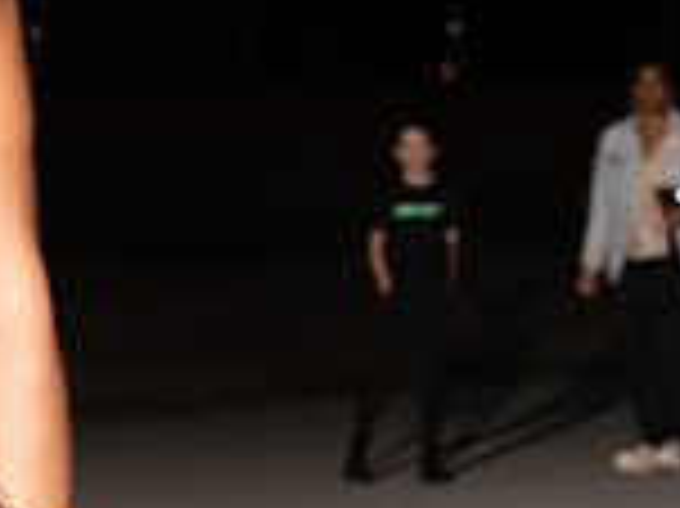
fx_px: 5084
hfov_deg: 7.4
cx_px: -590
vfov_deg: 5.7
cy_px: -4
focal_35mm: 259
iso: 1000
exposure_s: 1/200
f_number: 6.3
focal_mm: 70
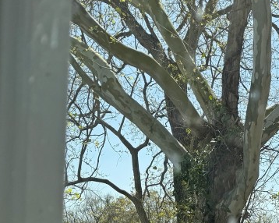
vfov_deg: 21.9
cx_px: 380
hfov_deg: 24.1
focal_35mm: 67
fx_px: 553
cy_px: 226
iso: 80
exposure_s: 1/3759
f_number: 1.78
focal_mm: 6.76
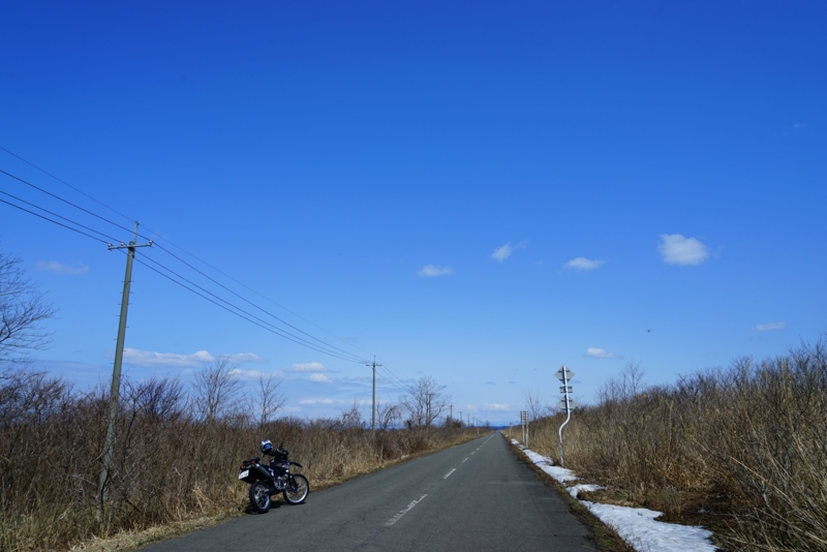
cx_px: 414
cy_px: 276
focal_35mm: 24
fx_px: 552
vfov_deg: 53.2
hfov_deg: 73.7
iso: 100
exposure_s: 1/250
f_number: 11
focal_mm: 24
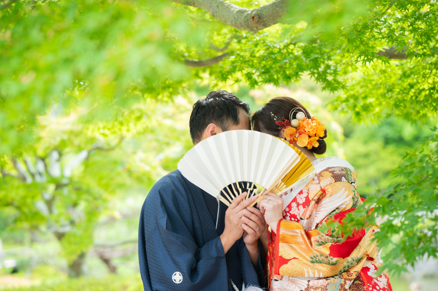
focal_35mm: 130
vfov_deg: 10.5
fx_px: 1580
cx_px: 219
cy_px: 146
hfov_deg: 15.8
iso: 400
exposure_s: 1/200
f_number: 4.5
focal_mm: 130
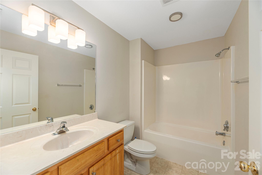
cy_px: 88
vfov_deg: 81.2
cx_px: 131
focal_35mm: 14
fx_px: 102
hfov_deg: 104.2
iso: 320
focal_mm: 14
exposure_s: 1/200
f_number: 8
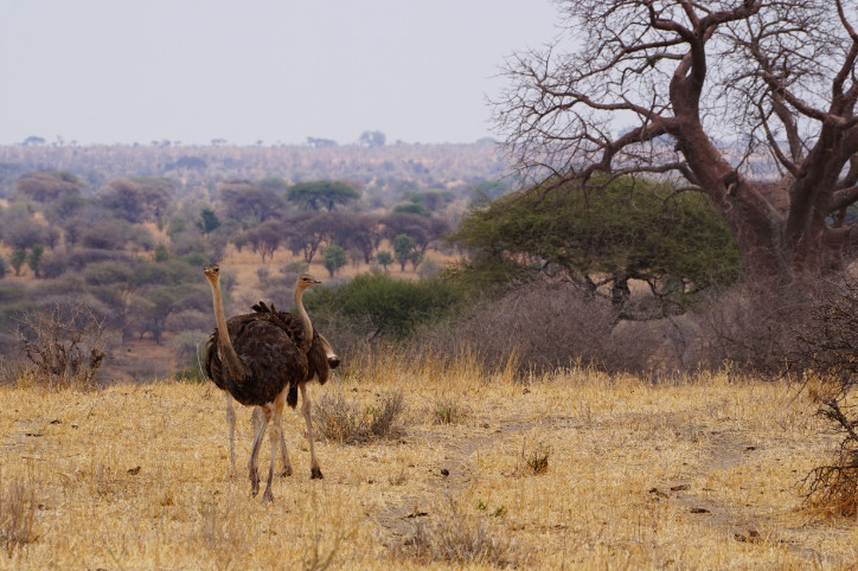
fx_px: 7541
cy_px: 275
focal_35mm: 317
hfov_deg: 6.5
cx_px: 399
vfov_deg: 4.3
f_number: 8
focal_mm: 191
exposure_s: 1/320
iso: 100
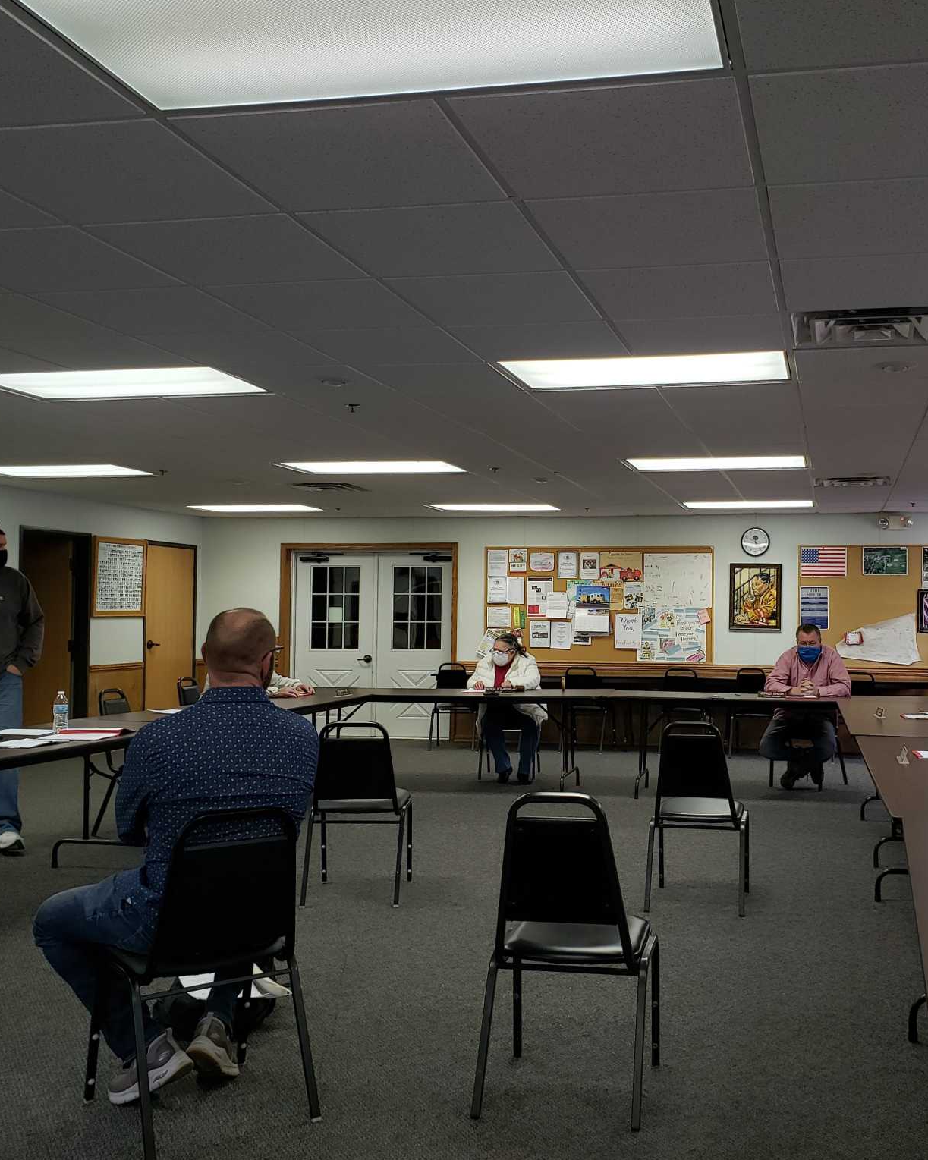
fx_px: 1167
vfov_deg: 52.8
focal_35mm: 34
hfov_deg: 42.7
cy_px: 580
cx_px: 633
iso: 80
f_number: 2.4
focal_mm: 4.3
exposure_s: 1/60
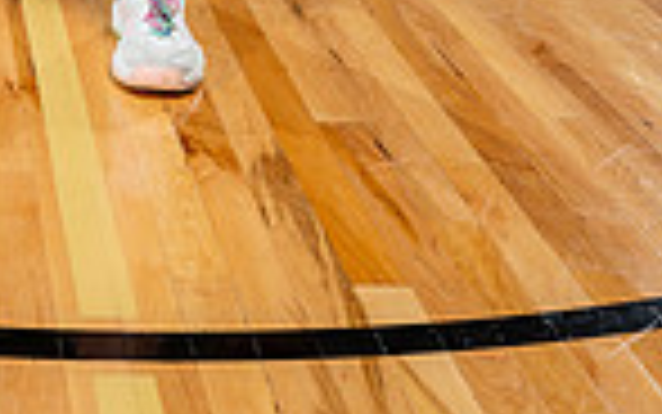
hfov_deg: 20.7
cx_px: 185
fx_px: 1805
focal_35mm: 100
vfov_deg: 11.4
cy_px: -495
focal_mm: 32
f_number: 5.6
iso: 200
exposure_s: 1/250
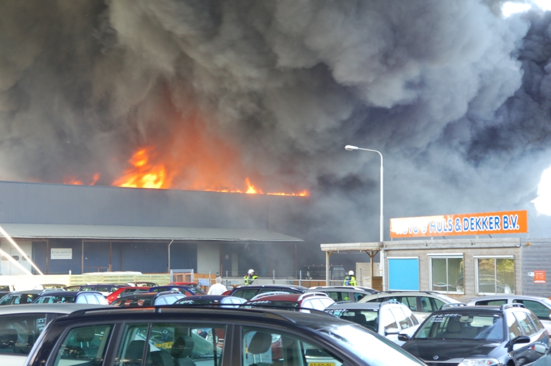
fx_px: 1545
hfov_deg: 20.2
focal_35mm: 101
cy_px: 180
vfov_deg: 13.5
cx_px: 249
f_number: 5.3
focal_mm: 60
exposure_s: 1/40
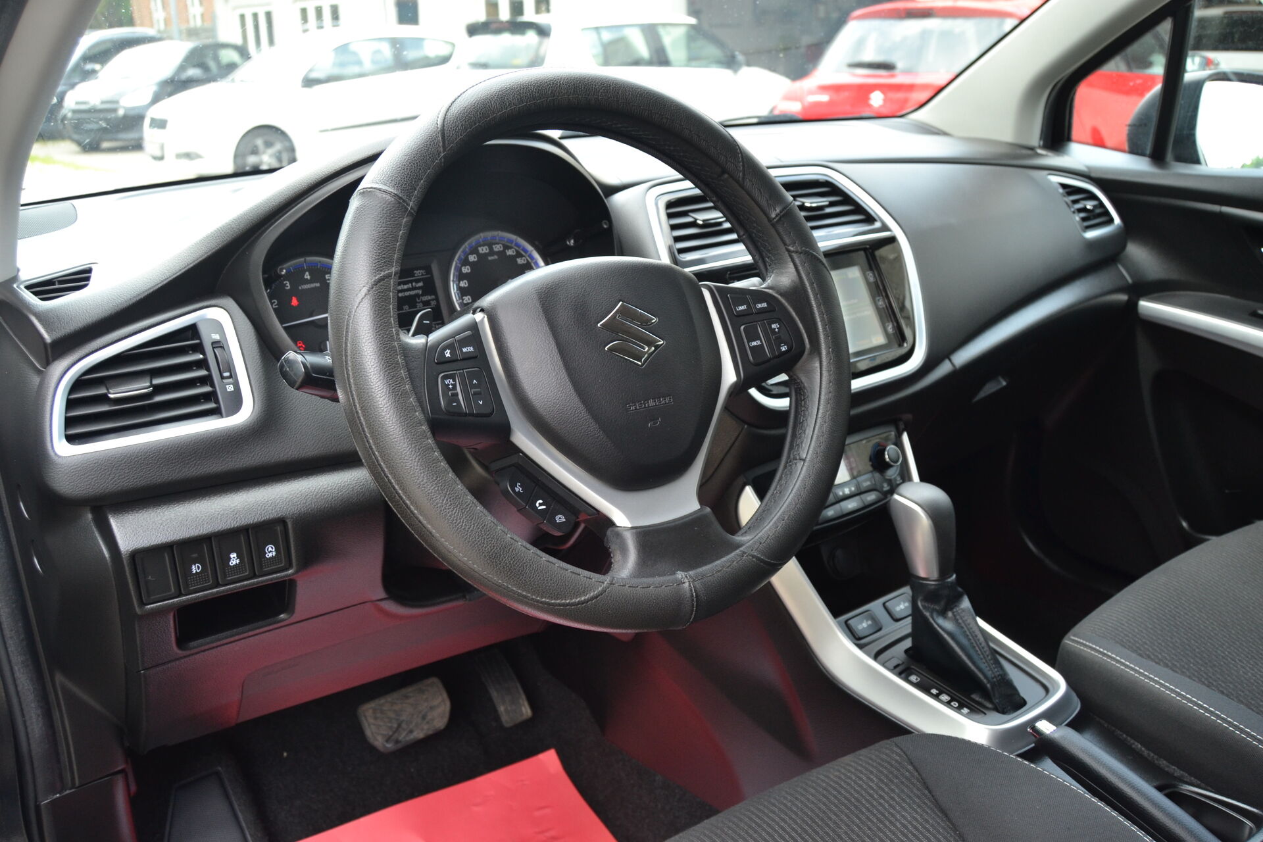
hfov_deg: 61.9
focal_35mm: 30
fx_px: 1052
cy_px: 421
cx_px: 632
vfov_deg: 43.6
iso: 400
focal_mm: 20
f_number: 5.6
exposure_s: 1/125
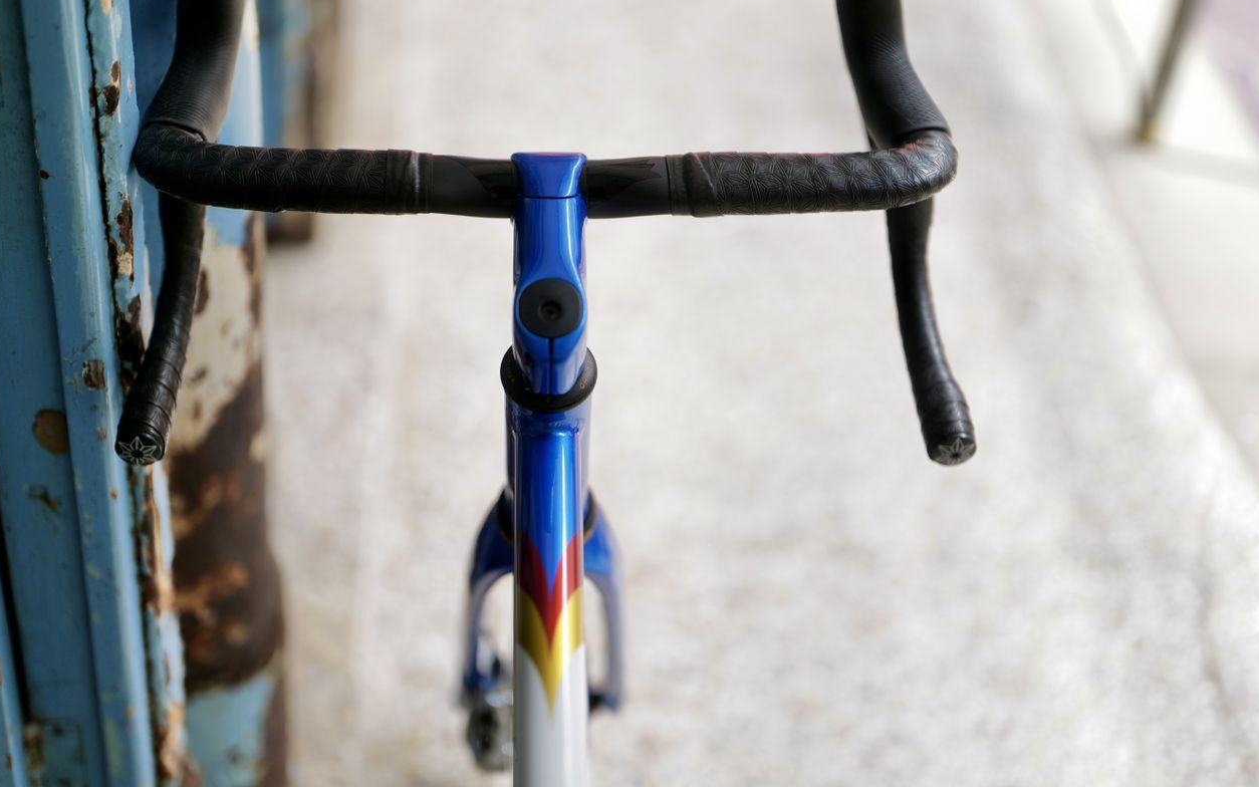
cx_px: 619
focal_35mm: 52
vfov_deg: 24.9
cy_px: 380
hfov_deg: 38.9
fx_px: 1784
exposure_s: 1/125
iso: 250
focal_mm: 50
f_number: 1.4
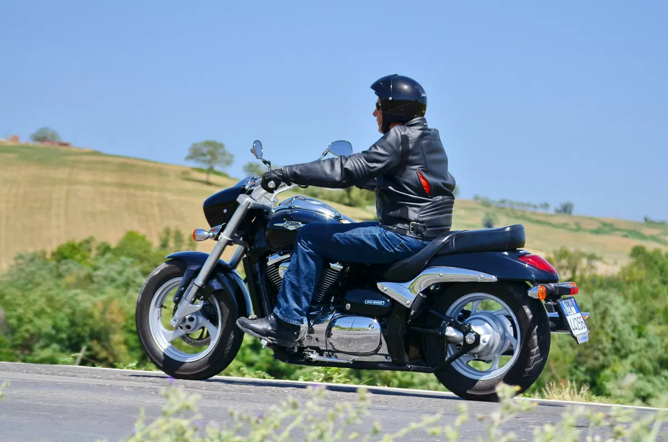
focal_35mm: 105
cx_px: 334
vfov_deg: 13.0
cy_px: 221
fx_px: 1944
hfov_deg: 19.5
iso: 100
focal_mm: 70
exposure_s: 1/1250
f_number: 4.5
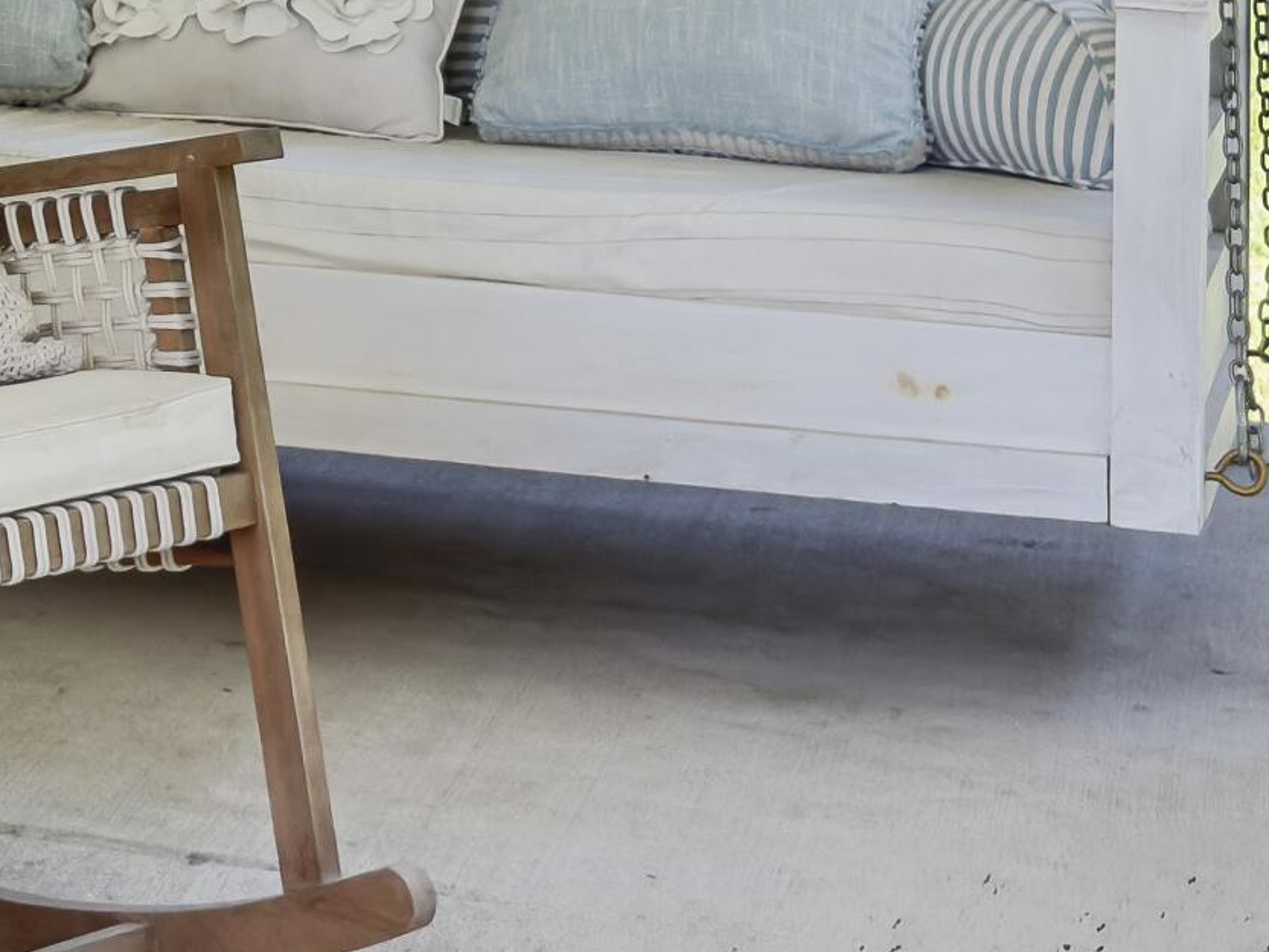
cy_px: -463
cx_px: -521
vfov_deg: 11.3
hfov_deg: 14.7
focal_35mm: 126
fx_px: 4620
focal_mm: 6.76
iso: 64
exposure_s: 1/240
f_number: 1.8
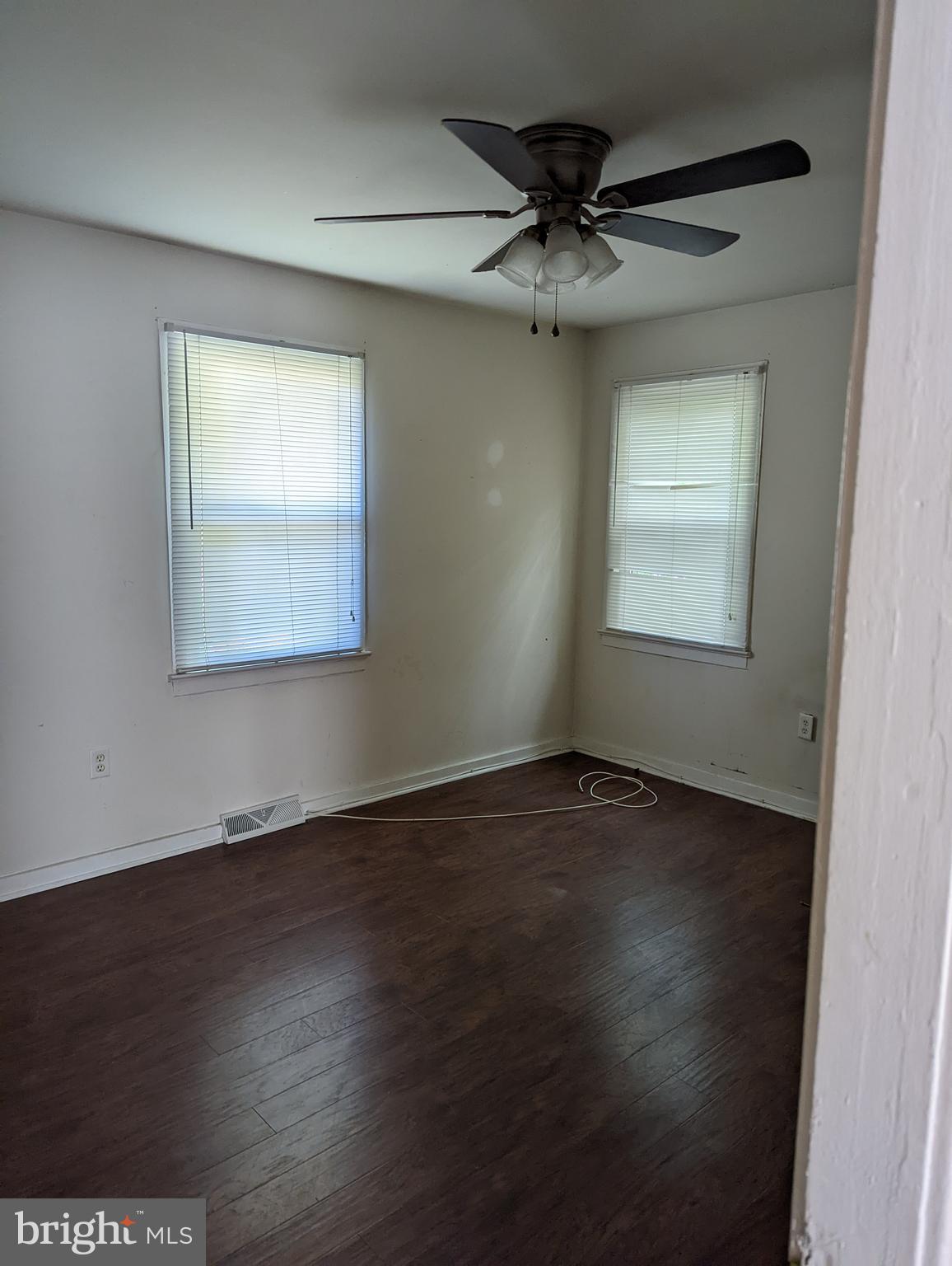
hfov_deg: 56.9
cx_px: 476
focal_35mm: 24
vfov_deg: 71.5
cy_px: 633
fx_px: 878
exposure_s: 1/84.8
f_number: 1.85
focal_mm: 6.81
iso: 219
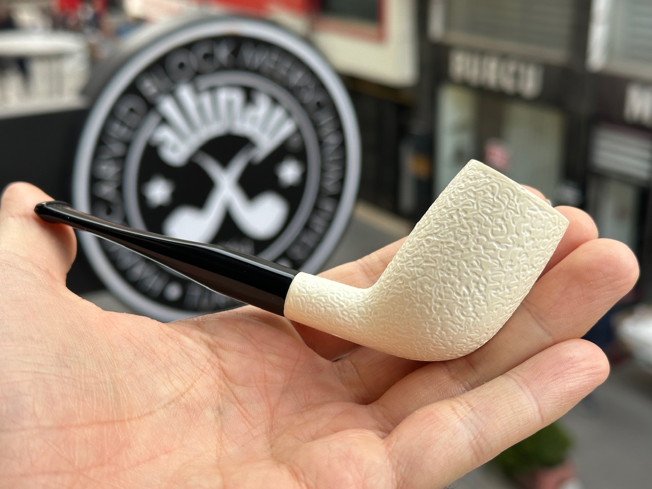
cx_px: 326
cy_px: 244
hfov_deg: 39.7
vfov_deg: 30.3
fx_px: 904
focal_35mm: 48
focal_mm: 6.86
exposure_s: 1/456
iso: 64
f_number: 1.78
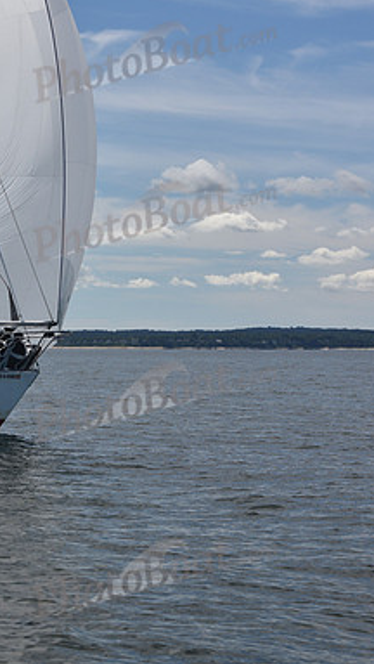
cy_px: 332
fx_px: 1953
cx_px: -55
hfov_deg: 10.8
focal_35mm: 111
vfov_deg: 19.3
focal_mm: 70
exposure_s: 1/500
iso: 200
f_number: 7.1
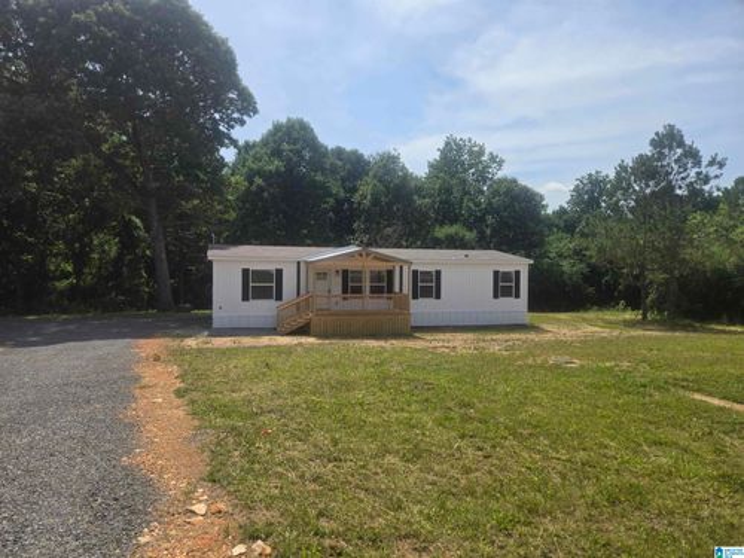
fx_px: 494
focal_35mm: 23
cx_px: 372
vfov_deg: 58.9
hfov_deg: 73.9
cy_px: 279
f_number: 1.8
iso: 25
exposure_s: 1/2404
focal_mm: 5.4
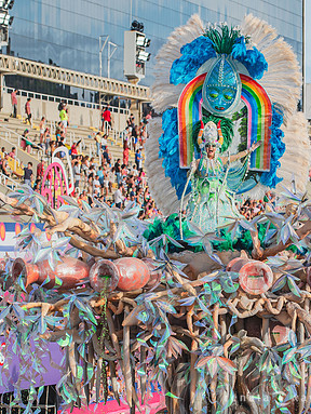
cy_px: 226
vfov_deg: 9.2
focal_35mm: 215
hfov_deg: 6.9
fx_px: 2571
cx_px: 215
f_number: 5.6
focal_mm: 120
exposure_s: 1/800
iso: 200
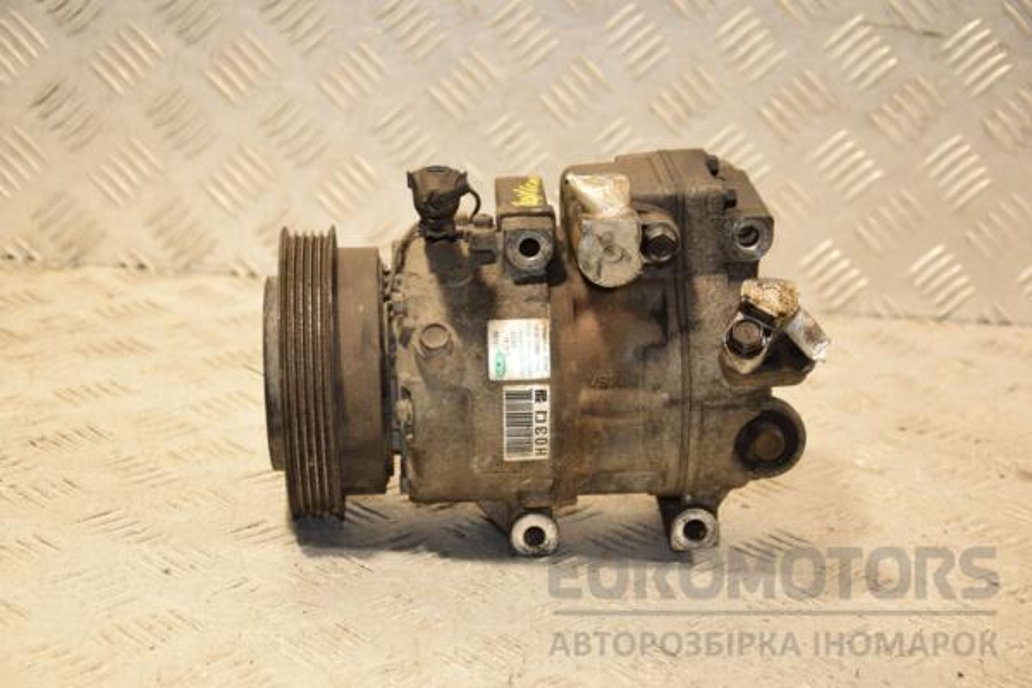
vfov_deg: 17.5
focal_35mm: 78
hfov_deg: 26.0
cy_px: 344
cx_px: 516
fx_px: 2236
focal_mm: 52
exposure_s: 1/200
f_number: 5
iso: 800
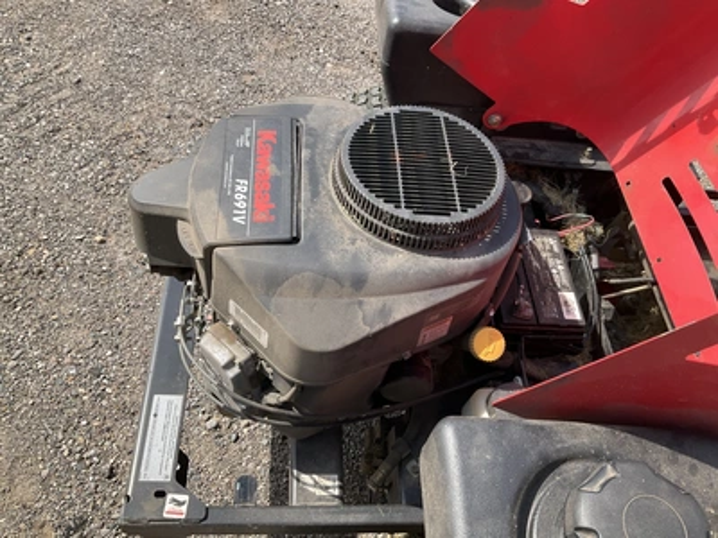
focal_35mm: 29
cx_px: 359
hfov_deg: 61.7
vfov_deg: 48.2
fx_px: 602
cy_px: 269
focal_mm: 3
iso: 25
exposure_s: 1/912
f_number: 1.8
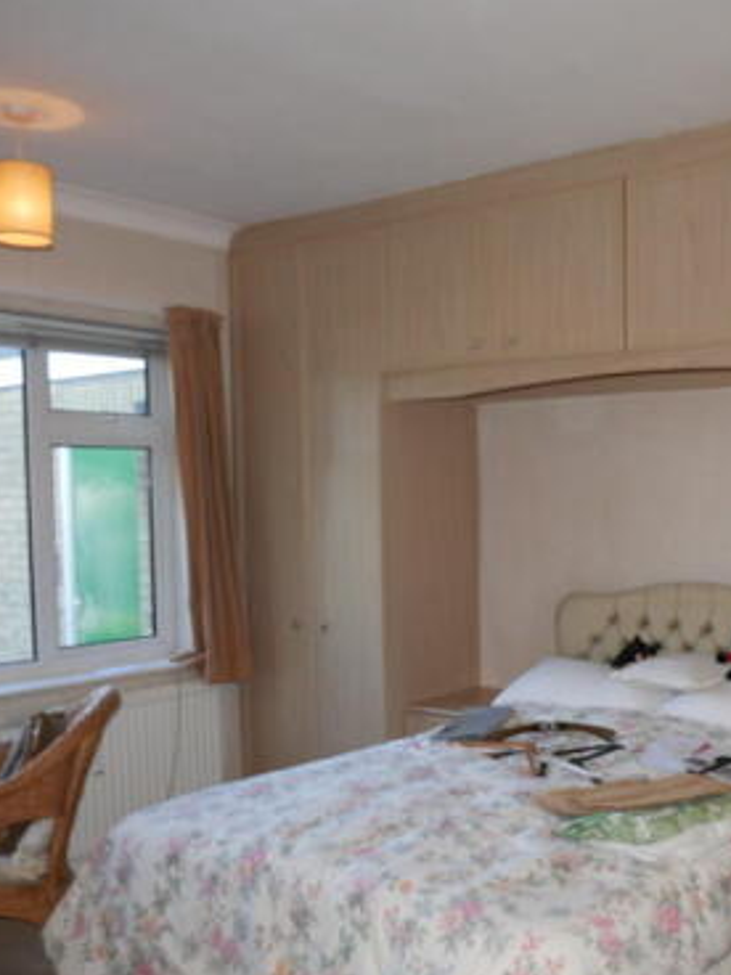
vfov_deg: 48.8
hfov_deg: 37.1
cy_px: 568
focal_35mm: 38
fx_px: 1070
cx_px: 516
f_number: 5
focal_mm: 12
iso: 320
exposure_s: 1/60
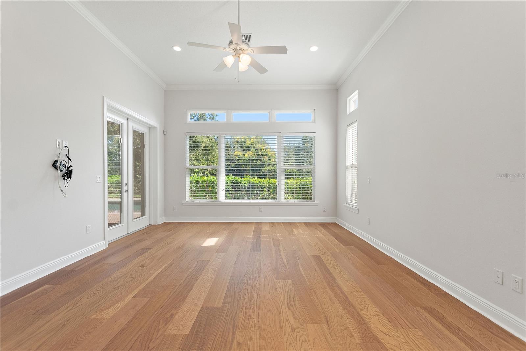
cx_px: 263
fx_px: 219
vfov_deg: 77.3
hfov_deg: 100.4
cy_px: 176
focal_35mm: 15
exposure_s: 1/50
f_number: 4.5
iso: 400
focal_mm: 10
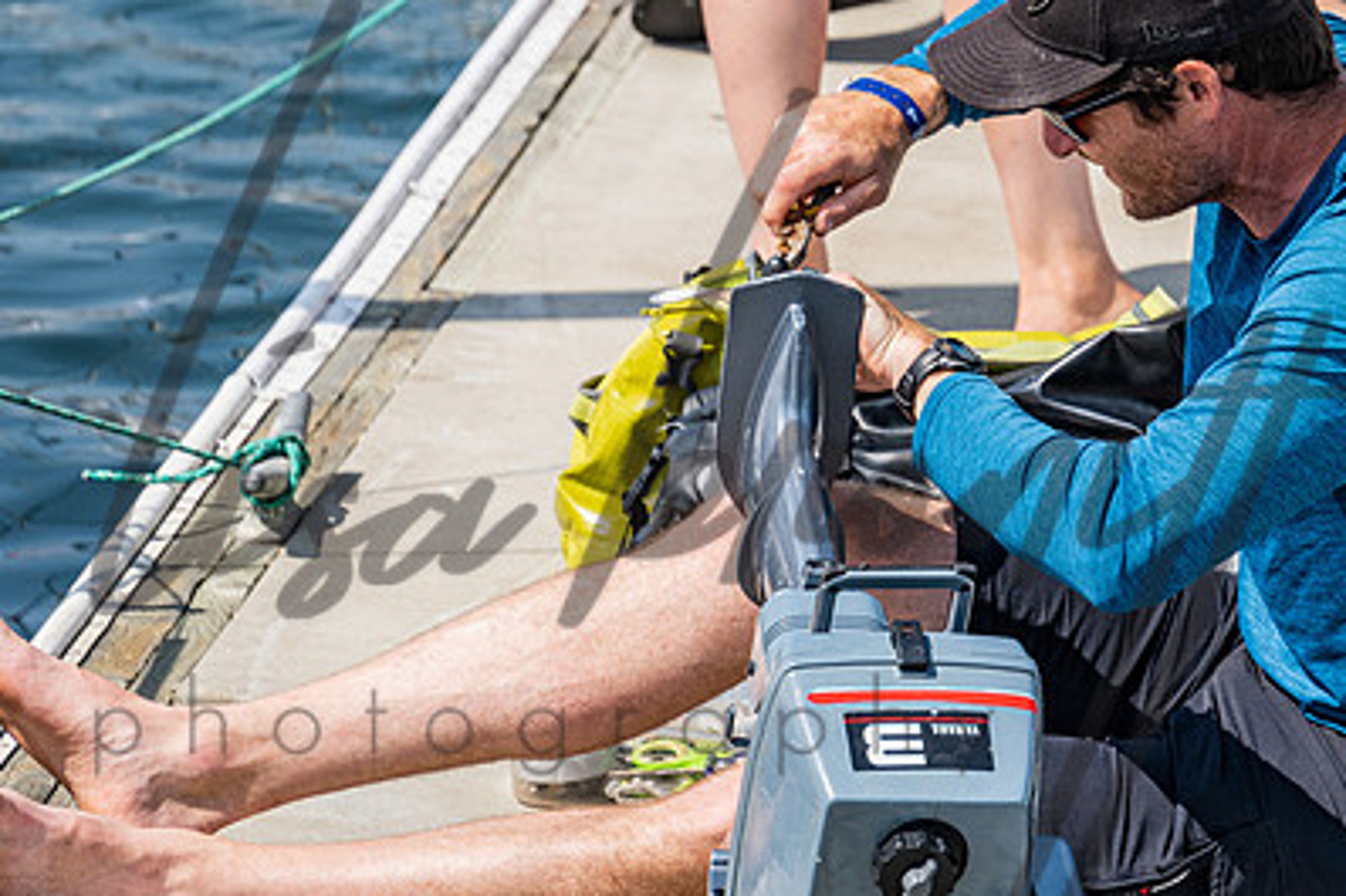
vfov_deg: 3.0
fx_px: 16855
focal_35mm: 451
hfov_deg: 4.6
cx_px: 772
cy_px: 240
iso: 125
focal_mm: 200
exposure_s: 1/500
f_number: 6.3
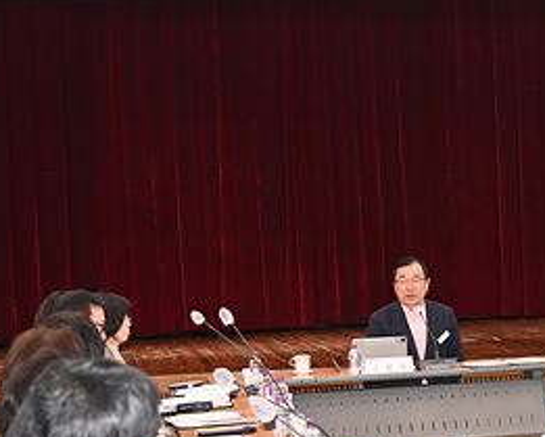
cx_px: 474
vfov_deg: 13.4
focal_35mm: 115
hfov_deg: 16.5
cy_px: 275
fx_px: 1856
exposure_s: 1/80
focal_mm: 50
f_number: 4.5
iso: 800
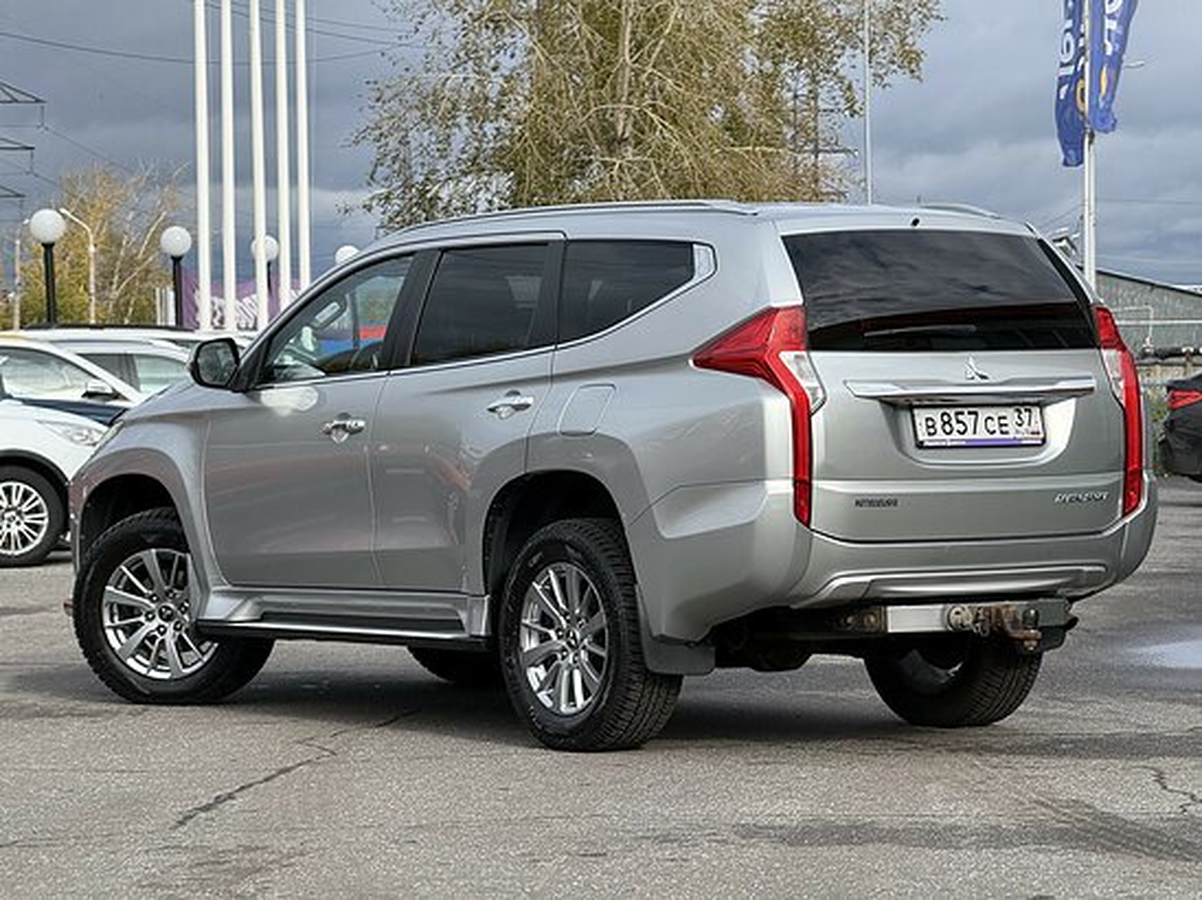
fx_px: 4163
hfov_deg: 16.4
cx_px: 601
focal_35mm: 120
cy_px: 450
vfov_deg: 12.3
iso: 50
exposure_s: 1/1080
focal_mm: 15.66
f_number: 2.8
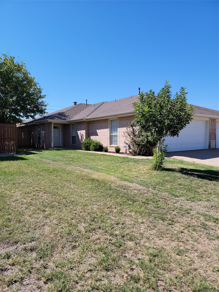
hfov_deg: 56.8
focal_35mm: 24
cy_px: 146
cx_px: 110
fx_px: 202
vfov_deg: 71.6
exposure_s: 1/892
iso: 16
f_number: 1.8
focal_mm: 6.7
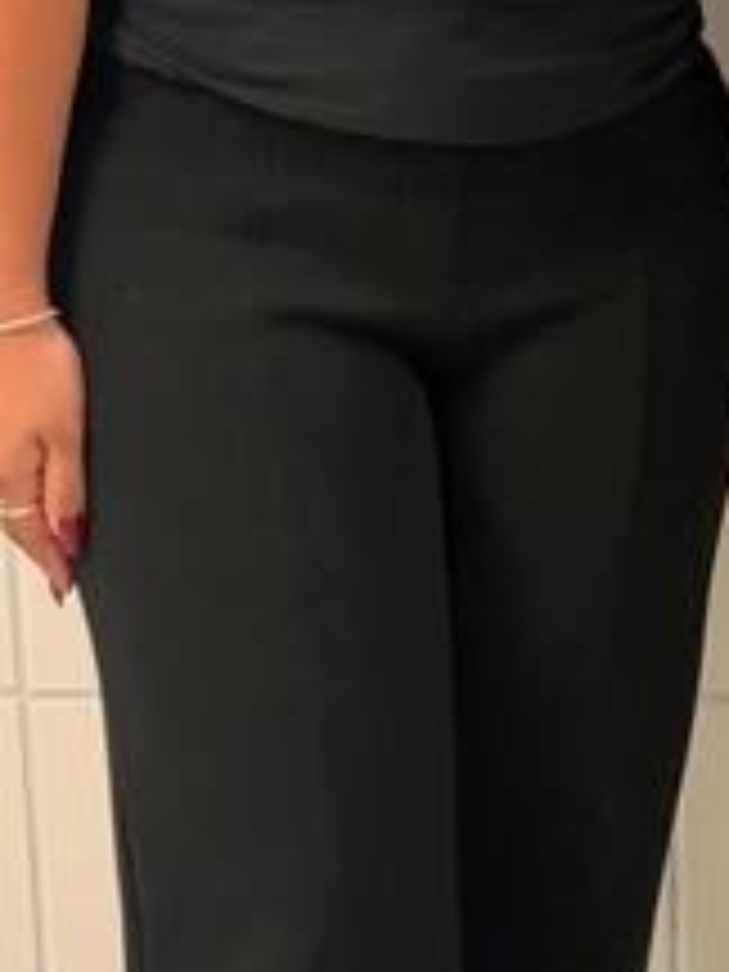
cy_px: 356
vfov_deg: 17.2
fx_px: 3201
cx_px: 1368
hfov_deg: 11.9
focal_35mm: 114
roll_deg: -2.2
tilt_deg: -14.0
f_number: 1.78
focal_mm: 6.76
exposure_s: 1/60
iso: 200
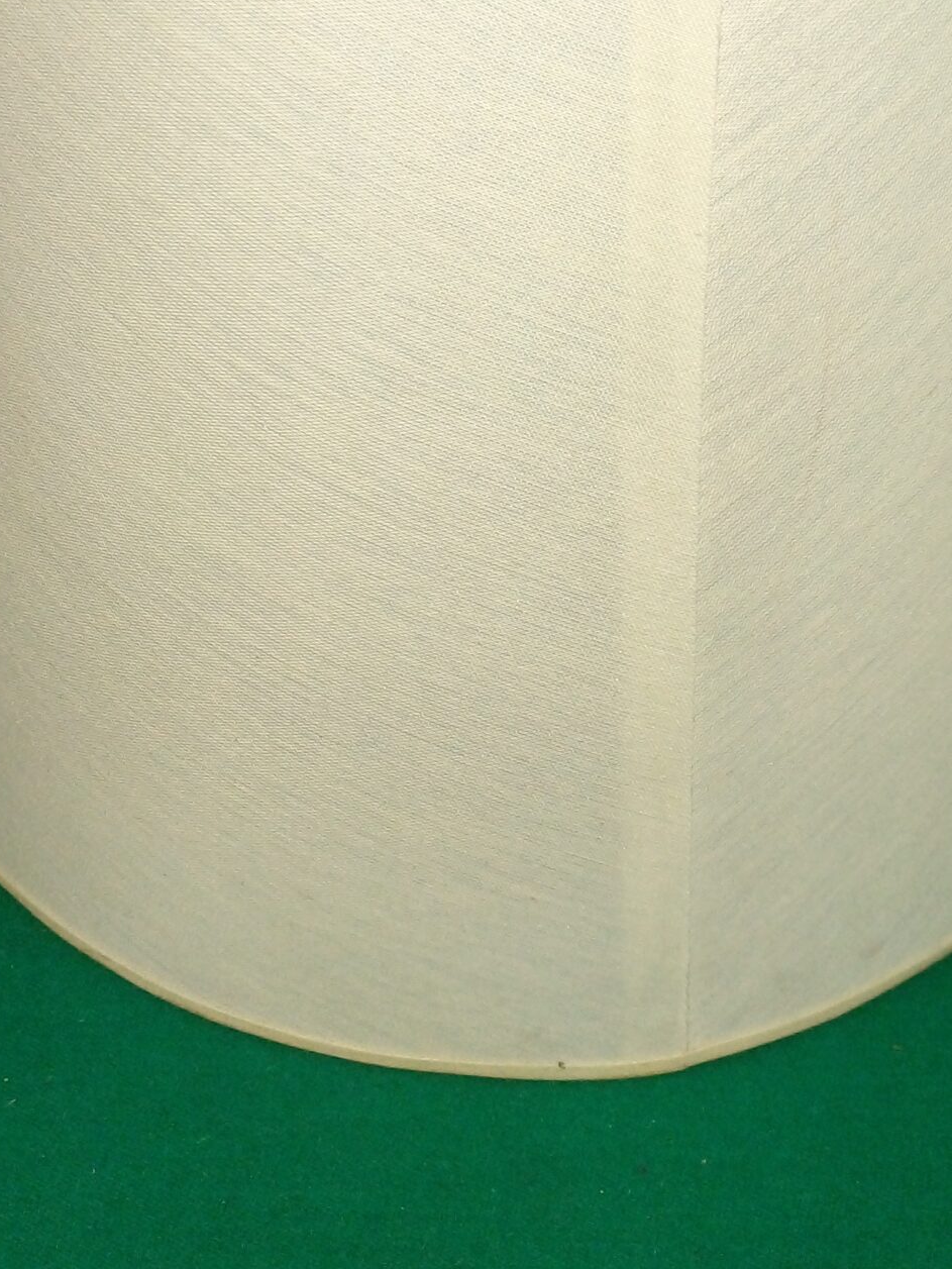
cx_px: 621
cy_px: 90
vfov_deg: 32.9
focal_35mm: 55
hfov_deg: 26.4
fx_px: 2016
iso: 125
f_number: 1.9
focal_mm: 3.6
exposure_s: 1/50
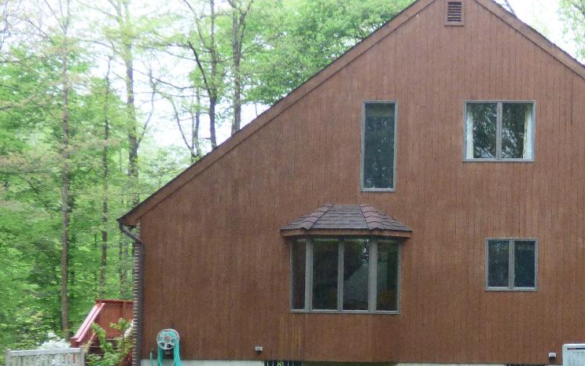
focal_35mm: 78
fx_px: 1244
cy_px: 277
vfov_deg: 16.6
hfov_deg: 25.6
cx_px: 526
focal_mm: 6.8
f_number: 3.5
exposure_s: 1/125
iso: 400
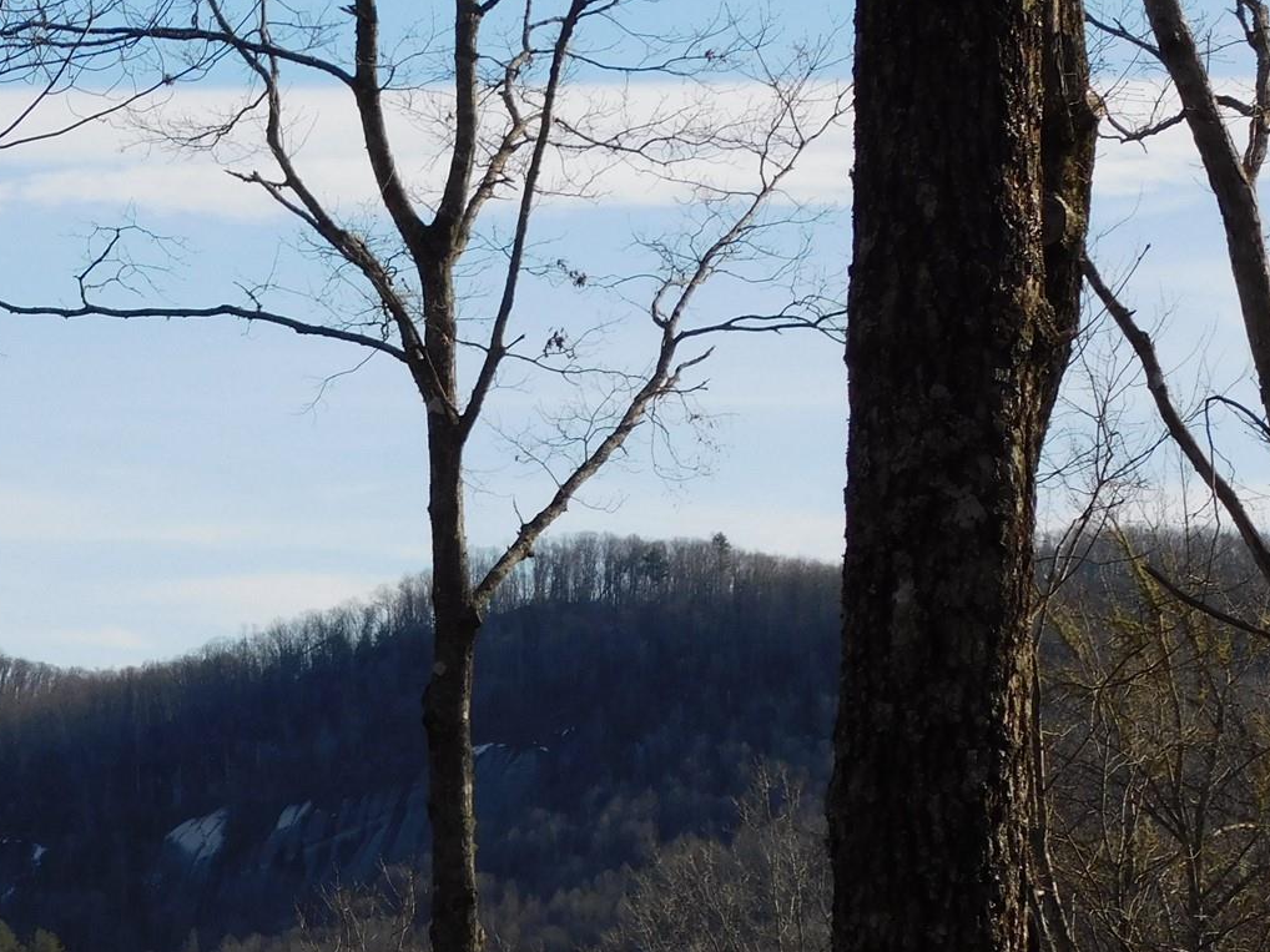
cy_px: 484
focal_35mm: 161
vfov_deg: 9.2
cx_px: 1
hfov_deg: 12.1
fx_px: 5905
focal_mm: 14.2
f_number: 4.4
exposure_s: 1/1000
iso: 125
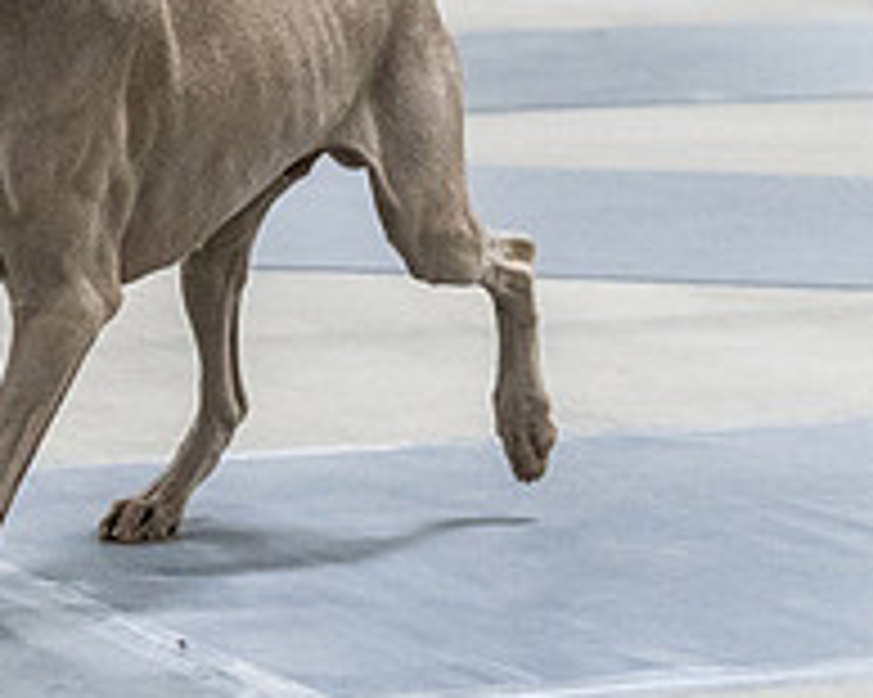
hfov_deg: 8.4
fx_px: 5914
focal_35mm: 229
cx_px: 11
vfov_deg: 6.7
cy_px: -252
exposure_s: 1/400
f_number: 3.2
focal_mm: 70
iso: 6400
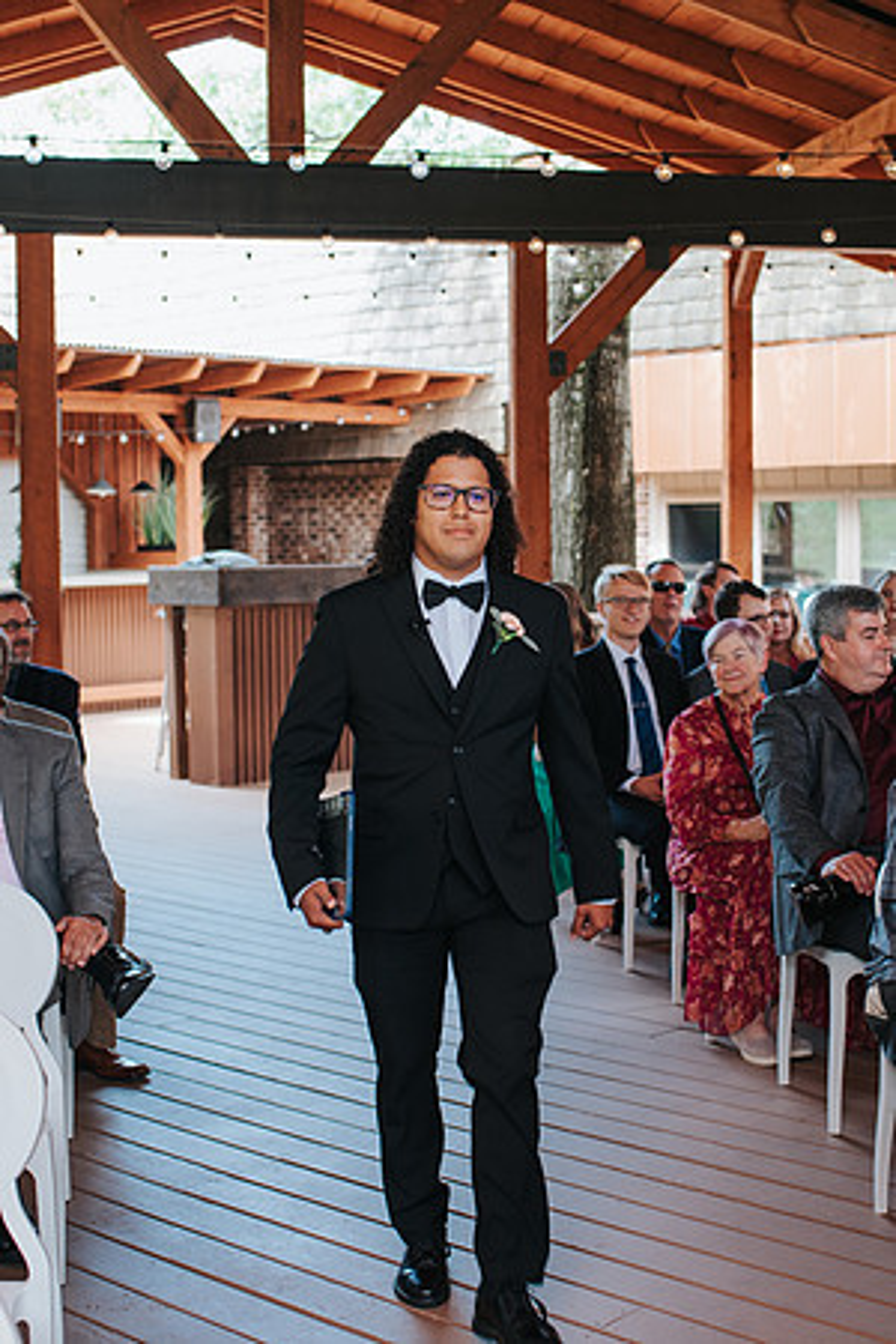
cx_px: 516
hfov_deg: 25.2
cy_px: 669
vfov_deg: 37.1
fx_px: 2005
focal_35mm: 54
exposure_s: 1/125
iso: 250
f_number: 3.2
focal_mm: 35
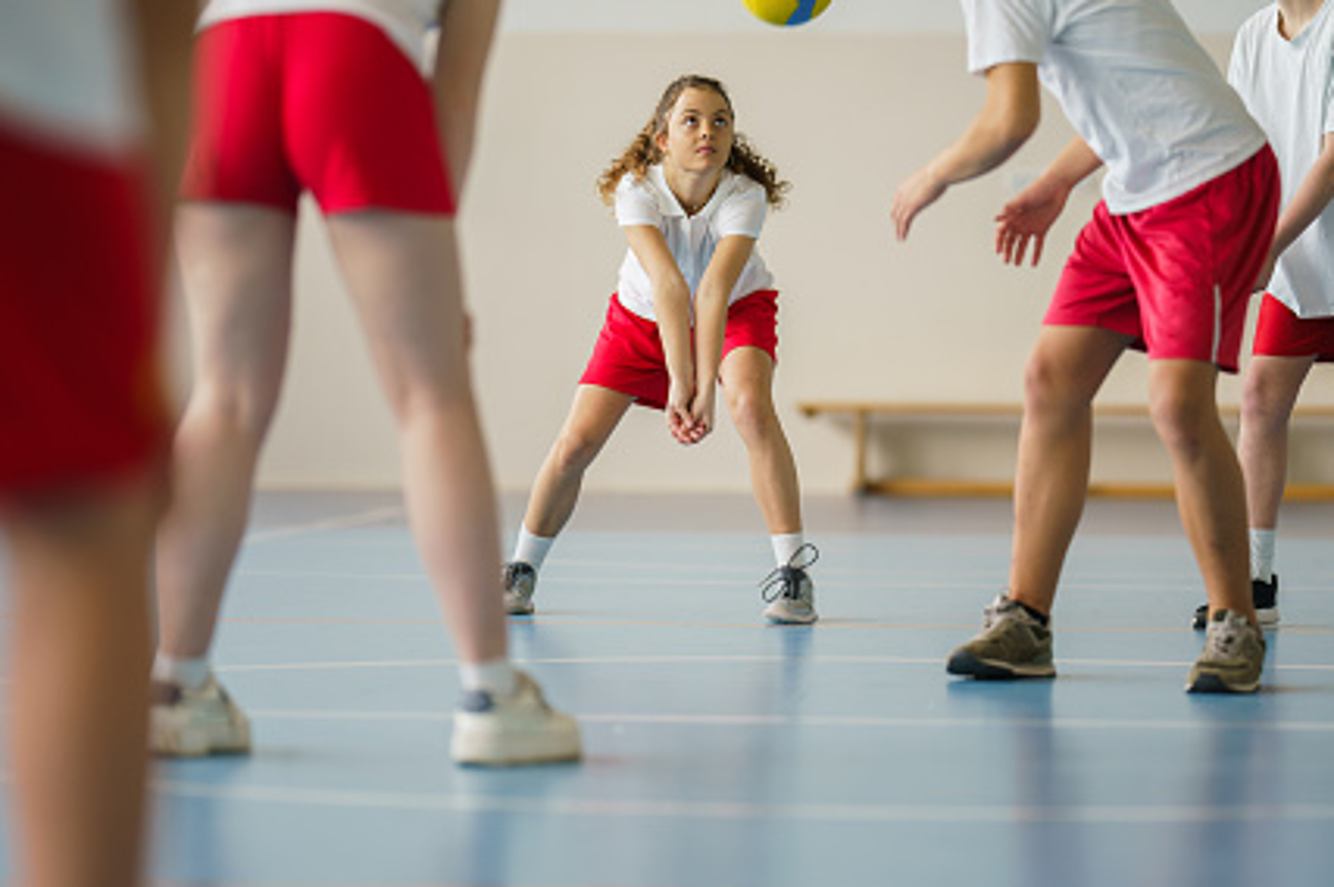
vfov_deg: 8.5
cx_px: 698
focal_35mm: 161
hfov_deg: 12.8
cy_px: 364
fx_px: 5961
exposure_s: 1/500
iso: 200
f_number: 1.8
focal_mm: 135
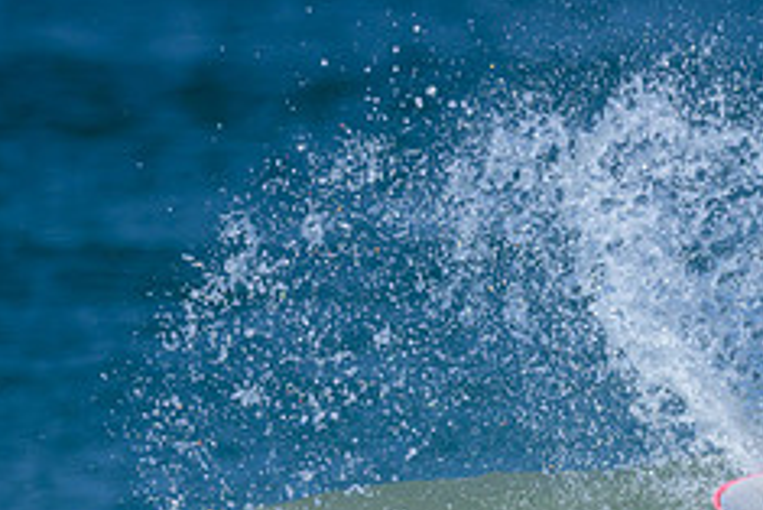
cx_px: 844
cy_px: 678
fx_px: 57619
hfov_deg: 0.8
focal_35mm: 2717
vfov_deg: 0.5
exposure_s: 1/2000
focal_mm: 800
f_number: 6.3
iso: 320
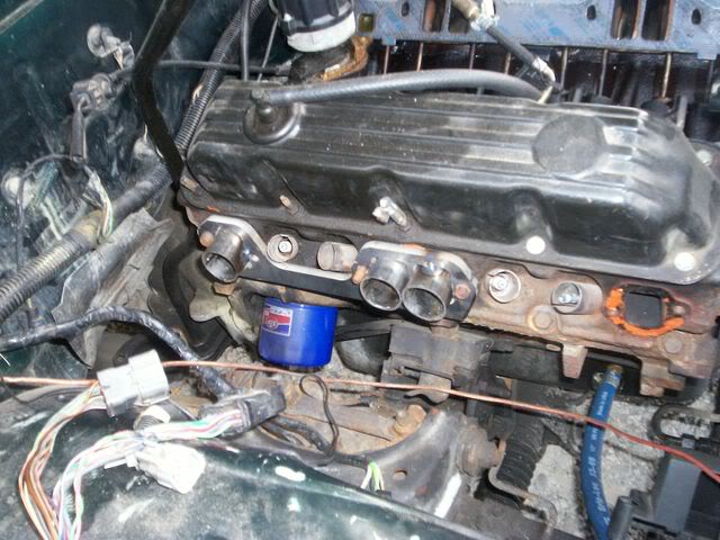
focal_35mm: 36
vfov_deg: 39.7
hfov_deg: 51.4
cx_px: 360
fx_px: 749
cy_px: 270
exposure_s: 1/64
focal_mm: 5.9
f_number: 4.5
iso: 140
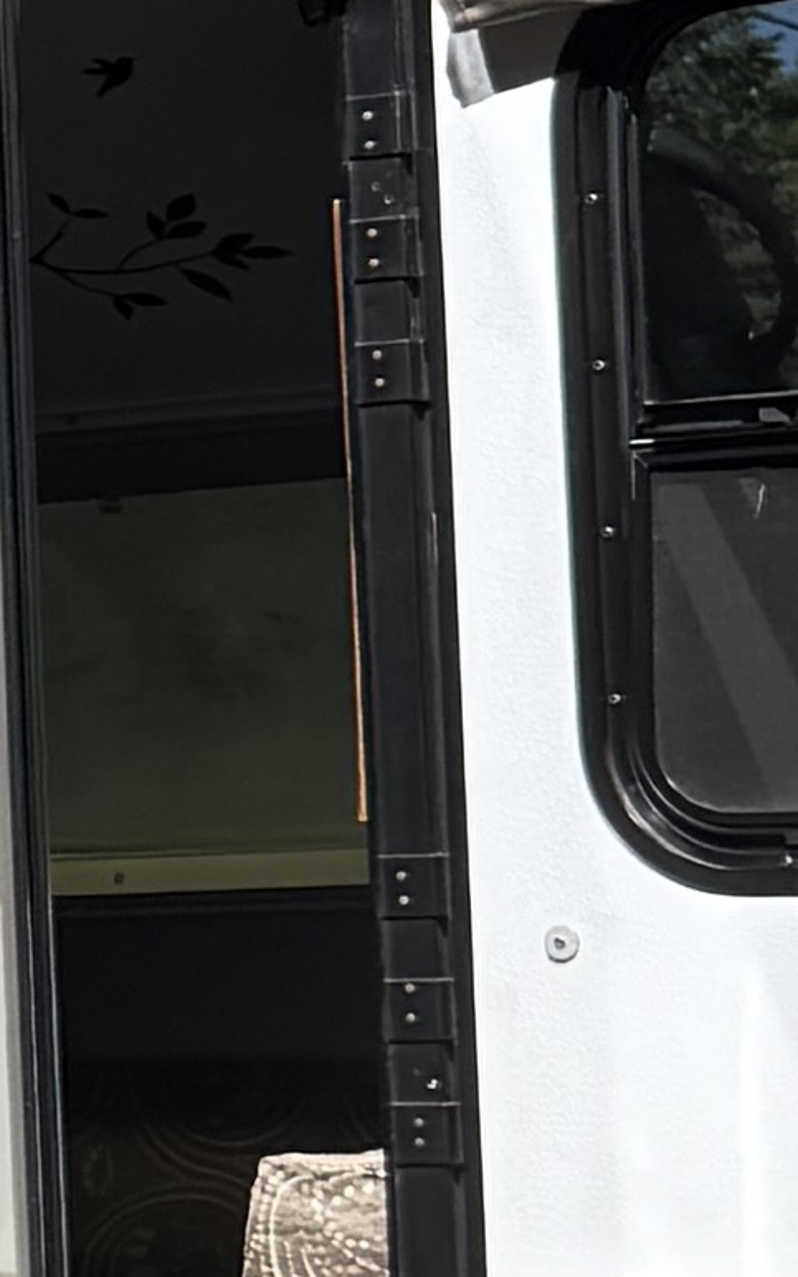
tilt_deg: +3.4
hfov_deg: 6.2
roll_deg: +1.0
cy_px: 582
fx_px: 6543
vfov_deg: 11.1
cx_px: -1888
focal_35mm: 188
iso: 80
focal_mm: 6.76
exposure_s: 1/5319
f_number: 1.78
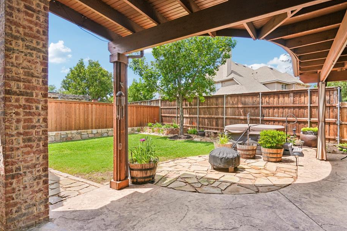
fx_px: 173
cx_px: 194
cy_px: 116
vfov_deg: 67.3
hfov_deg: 89.6
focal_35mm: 18
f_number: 8
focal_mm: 16
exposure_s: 1/160
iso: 100
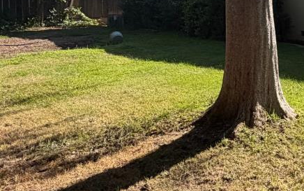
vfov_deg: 24.3
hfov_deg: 35.4
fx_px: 423
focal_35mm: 51
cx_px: 311
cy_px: 3
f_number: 2.2
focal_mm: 2.22
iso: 40
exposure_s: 1/770
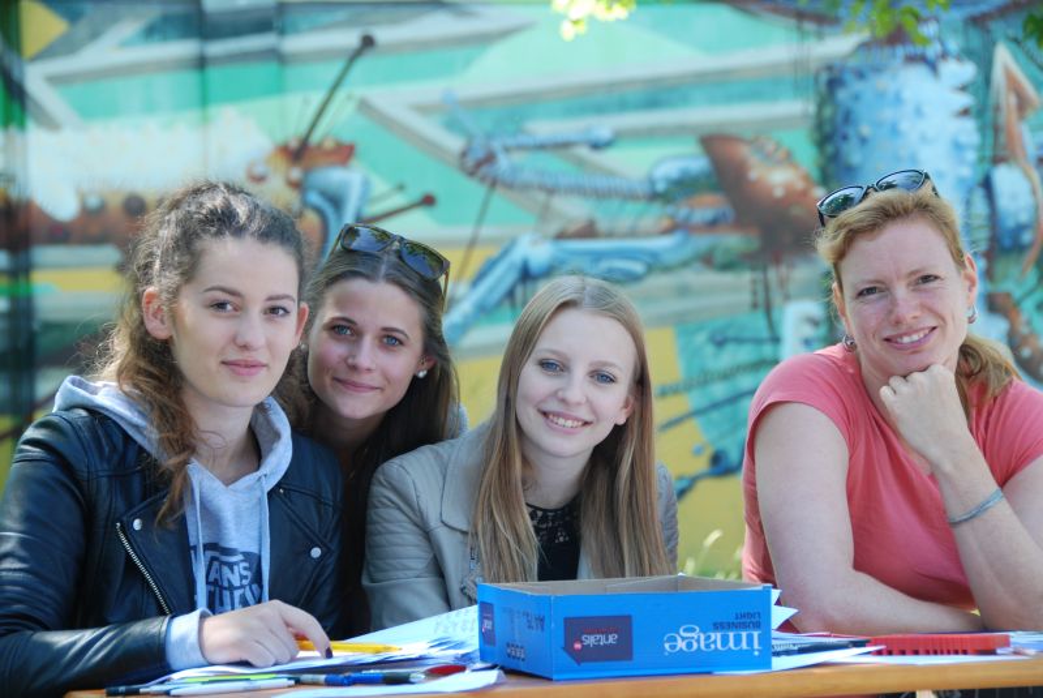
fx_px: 3480
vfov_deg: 11.4
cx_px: 522
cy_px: 349
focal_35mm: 120
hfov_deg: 17.0
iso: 280
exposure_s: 1/125
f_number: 5.3
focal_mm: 80
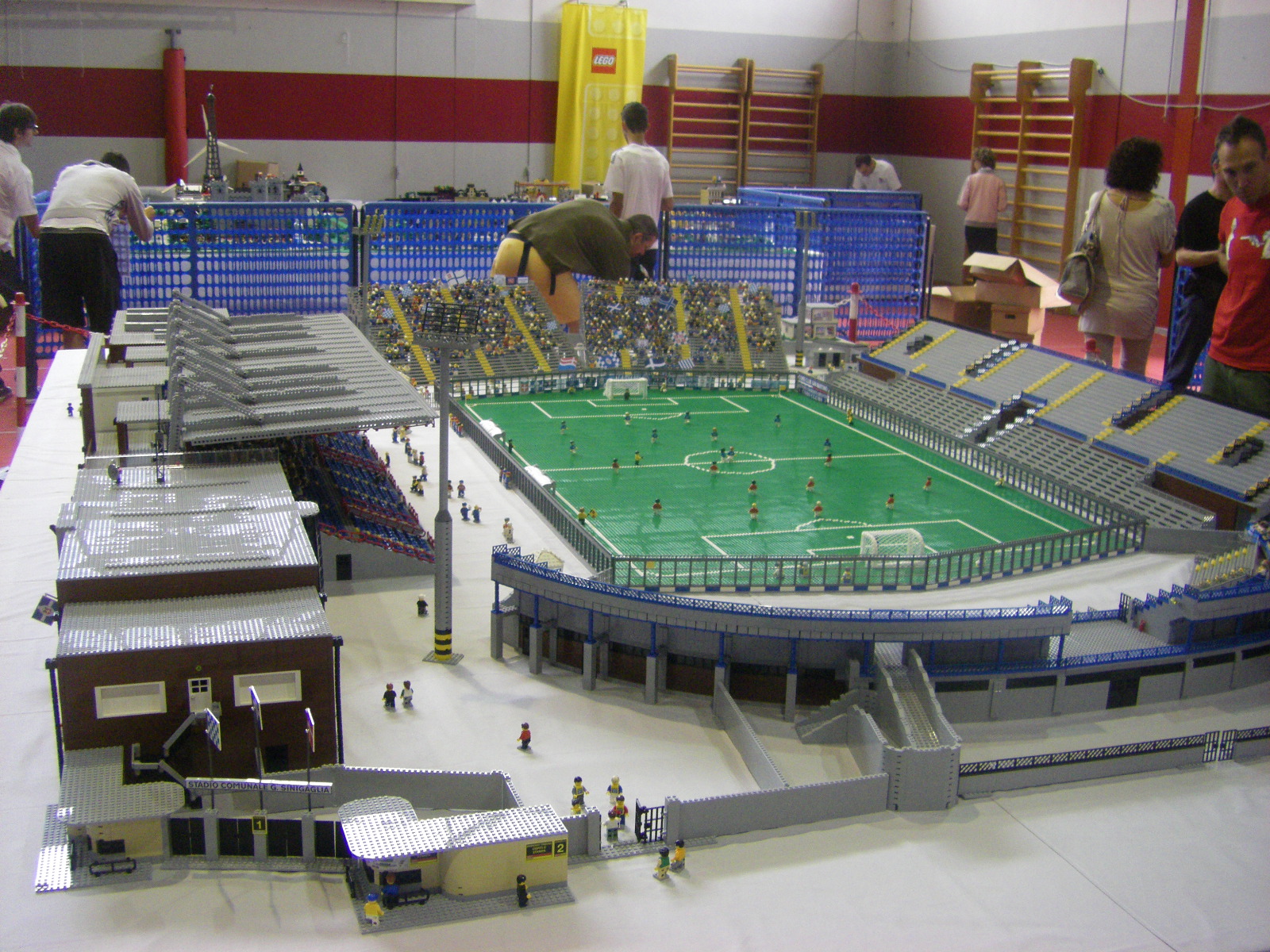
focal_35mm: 38
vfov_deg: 37.7
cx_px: 635
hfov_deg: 49.0
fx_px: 1394
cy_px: 476
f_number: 3.5
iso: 400
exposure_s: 1/50
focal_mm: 6.3
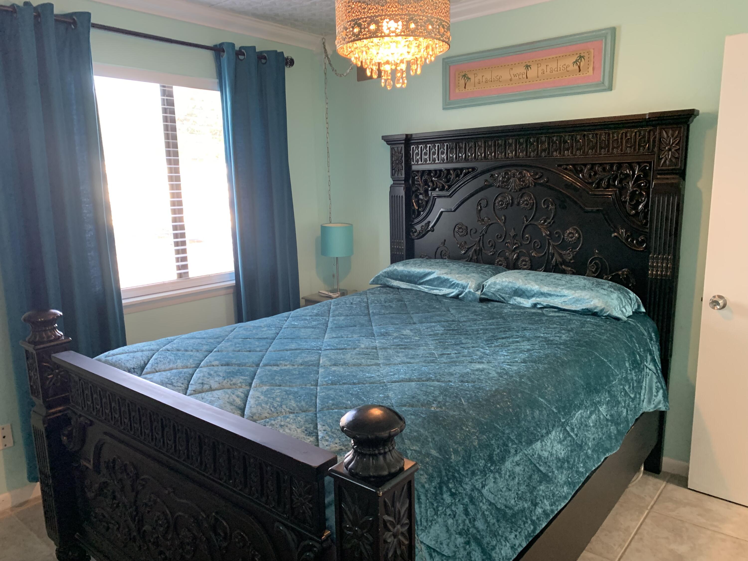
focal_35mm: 26
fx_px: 562
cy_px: 280
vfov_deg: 53.1
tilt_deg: -10.3
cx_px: 374
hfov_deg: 67.3
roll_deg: +2.0
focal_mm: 4.25
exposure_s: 1/60
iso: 250
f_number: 1.8
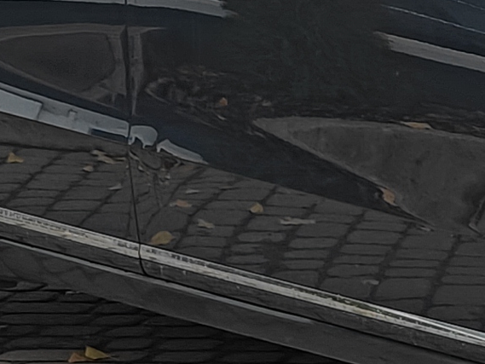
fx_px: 3630
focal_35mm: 259
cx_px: 857
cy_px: -40
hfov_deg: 7.4
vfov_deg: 5.7
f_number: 2
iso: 50
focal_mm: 7.08
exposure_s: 1/483
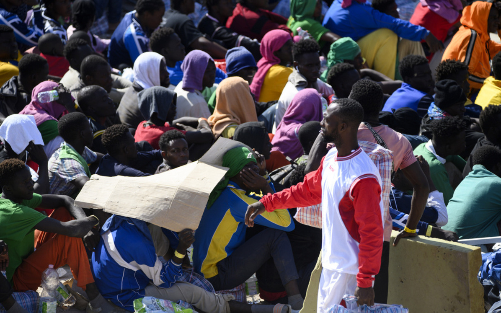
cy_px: 165
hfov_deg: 6.6
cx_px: 250
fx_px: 4327
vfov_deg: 4.1
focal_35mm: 317
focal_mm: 310
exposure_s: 1/800
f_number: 5.6
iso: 250
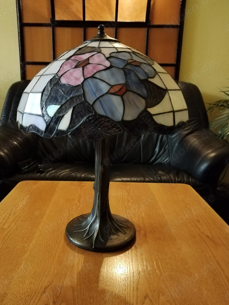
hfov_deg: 46.7
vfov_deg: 59.9
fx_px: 265
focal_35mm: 30
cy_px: 160
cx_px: 99
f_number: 1.8
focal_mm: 4.75
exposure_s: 1/25
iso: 1564
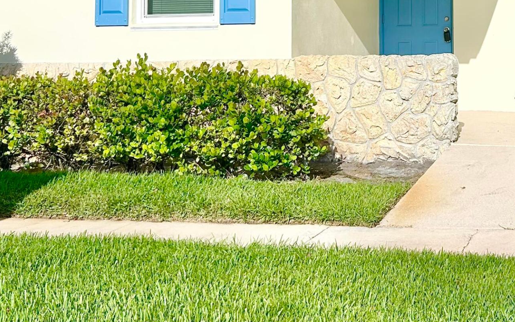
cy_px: -45
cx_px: 520
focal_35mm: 62
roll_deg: +1.8
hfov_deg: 30.5
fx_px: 870
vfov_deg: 19.9
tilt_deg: +4.9
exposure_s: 1/5882
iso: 50
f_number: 1.5
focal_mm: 5.7
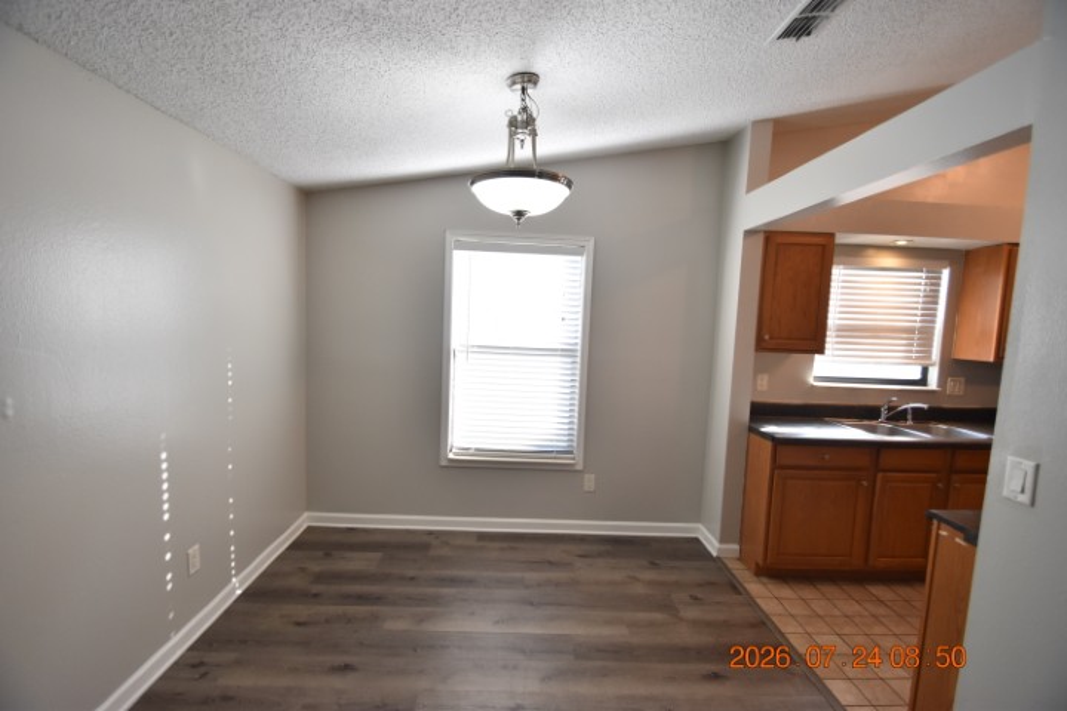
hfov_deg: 100.4
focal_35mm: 15
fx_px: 445
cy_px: 356
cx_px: 534
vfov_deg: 77.3
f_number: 3.5
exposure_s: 1/125
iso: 800
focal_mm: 10
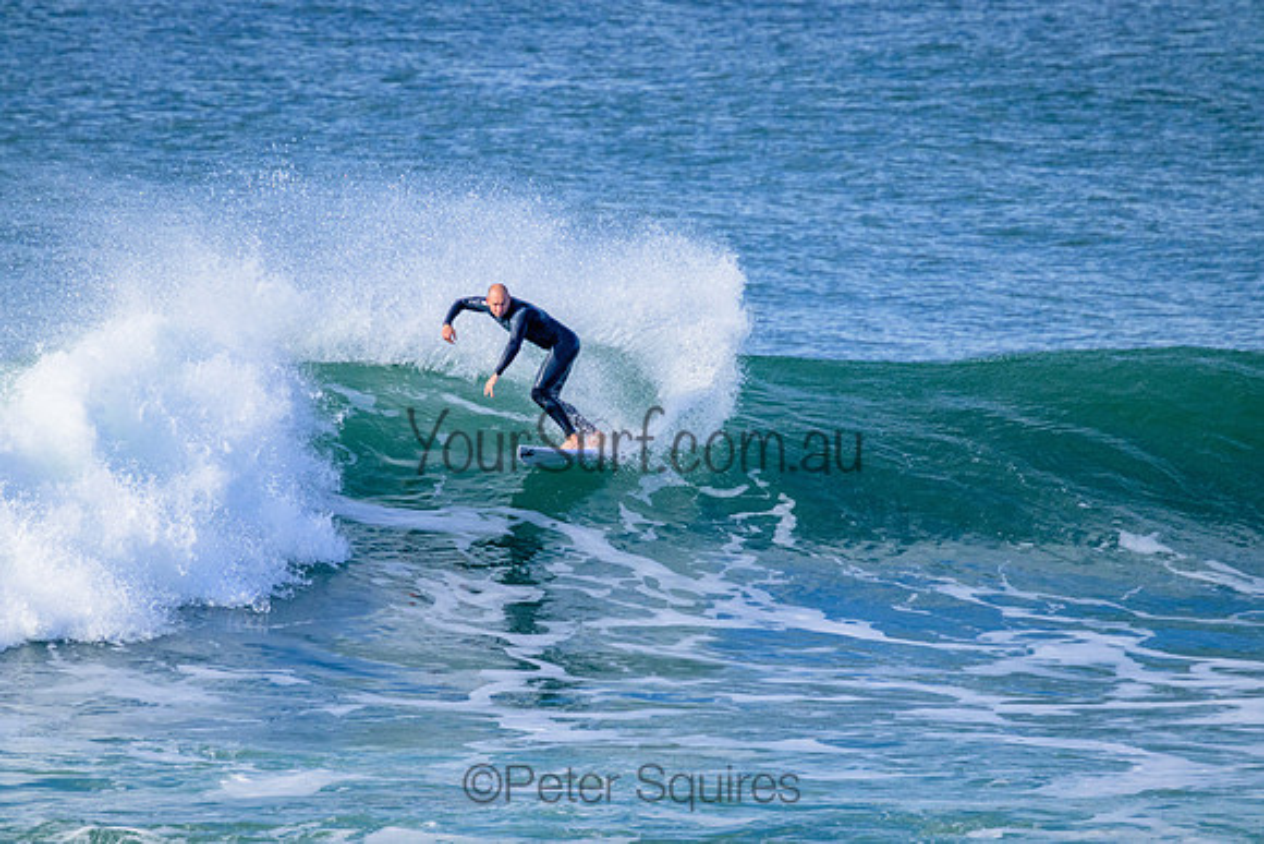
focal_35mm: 800
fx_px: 28094
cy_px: 422
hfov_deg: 2.6
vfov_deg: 1.7
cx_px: 632
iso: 2200
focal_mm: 800
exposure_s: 1/2000
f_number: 11
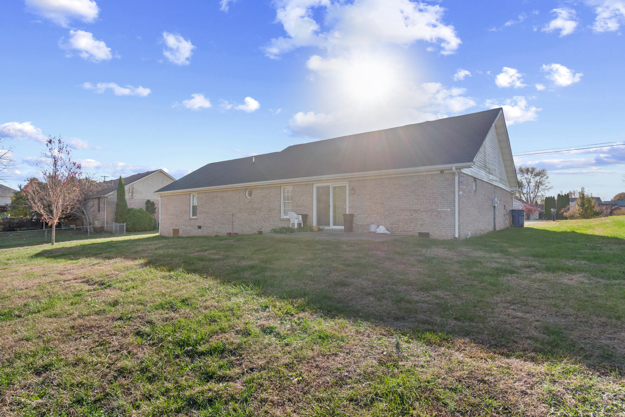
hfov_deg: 86.9
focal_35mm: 19
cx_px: 312
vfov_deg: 64.6
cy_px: 208
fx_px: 330
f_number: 7.1
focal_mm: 13
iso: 250
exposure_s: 1/200
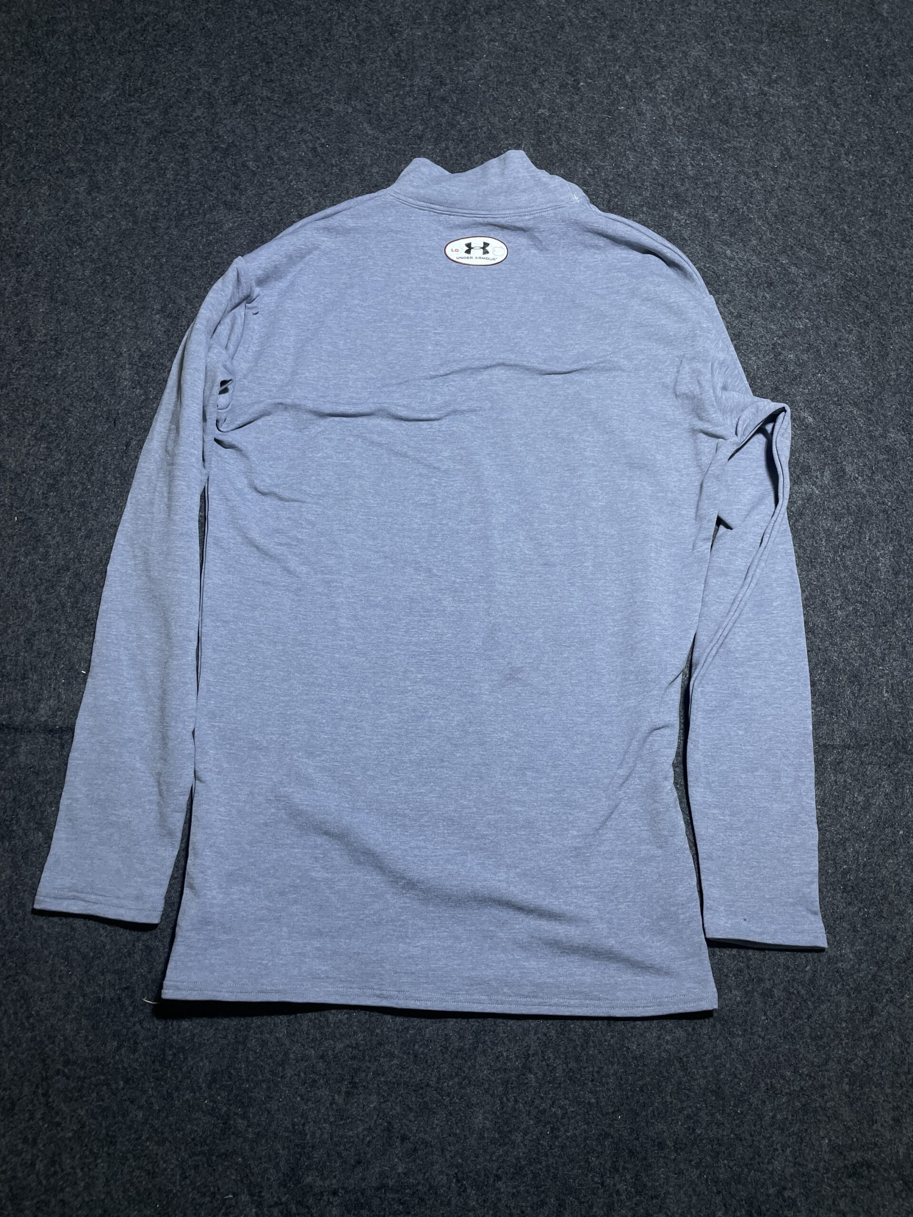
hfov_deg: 53.1
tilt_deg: -53.7
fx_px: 914
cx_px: 456
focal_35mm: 26
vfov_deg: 67.3
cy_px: 608
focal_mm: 4.2
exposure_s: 1/100
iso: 50
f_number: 1.6
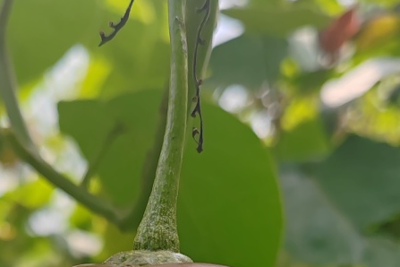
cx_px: 124
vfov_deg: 18.1
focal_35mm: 67
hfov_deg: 29.8
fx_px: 744
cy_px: 403
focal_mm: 6.14
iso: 50
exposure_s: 1/730
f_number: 1.8
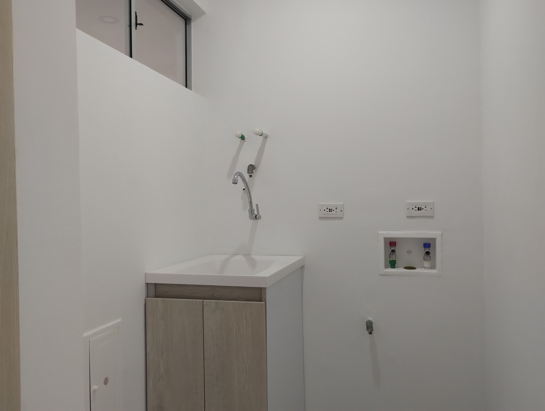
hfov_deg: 63.4
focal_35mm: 28
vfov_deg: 49.9
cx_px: 272
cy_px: 206
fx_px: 441
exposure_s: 1/30
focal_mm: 4.27
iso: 513
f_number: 1.8
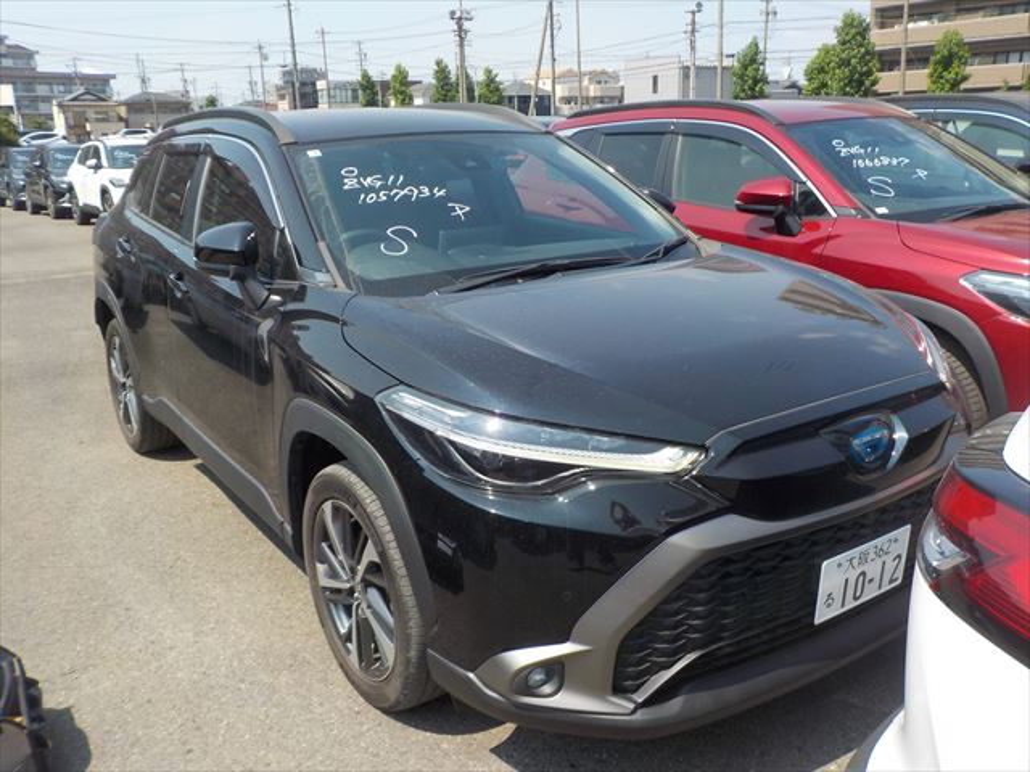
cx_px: 515
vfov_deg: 46.8
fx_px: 893
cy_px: 386
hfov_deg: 60.0
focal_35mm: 30
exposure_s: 1/800
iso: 125
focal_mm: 4.1
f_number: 3.3
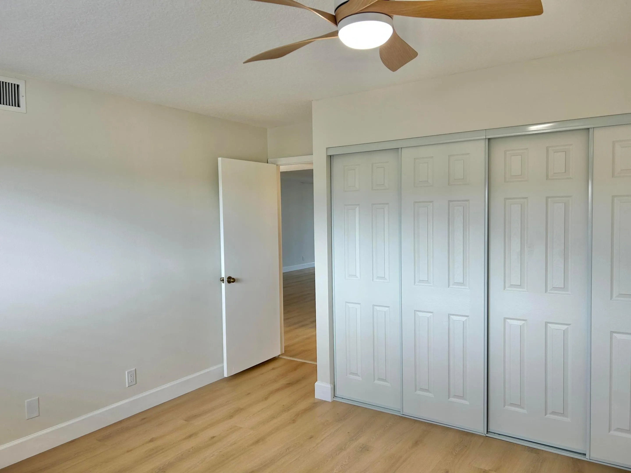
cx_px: 316
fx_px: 474
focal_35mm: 26
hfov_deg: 67.3
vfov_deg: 53.1
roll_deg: +1.7
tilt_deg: -2.9
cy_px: 236
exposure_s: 1/193
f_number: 1.5
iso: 40
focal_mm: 5.7
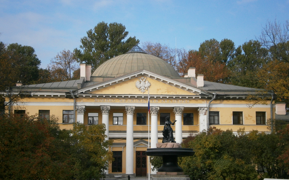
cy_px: 99
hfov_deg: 32.0
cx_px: 144
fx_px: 504
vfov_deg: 20.3
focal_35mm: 64
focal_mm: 10.7
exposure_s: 1/200
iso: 200
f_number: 11
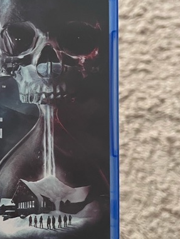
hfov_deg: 20.4
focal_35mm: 68
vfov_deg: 28.5
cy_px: 113
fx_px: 471
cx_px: -28
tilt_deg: -64.4
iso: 200
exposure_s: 1/60
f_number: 1.6
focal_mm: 5.1
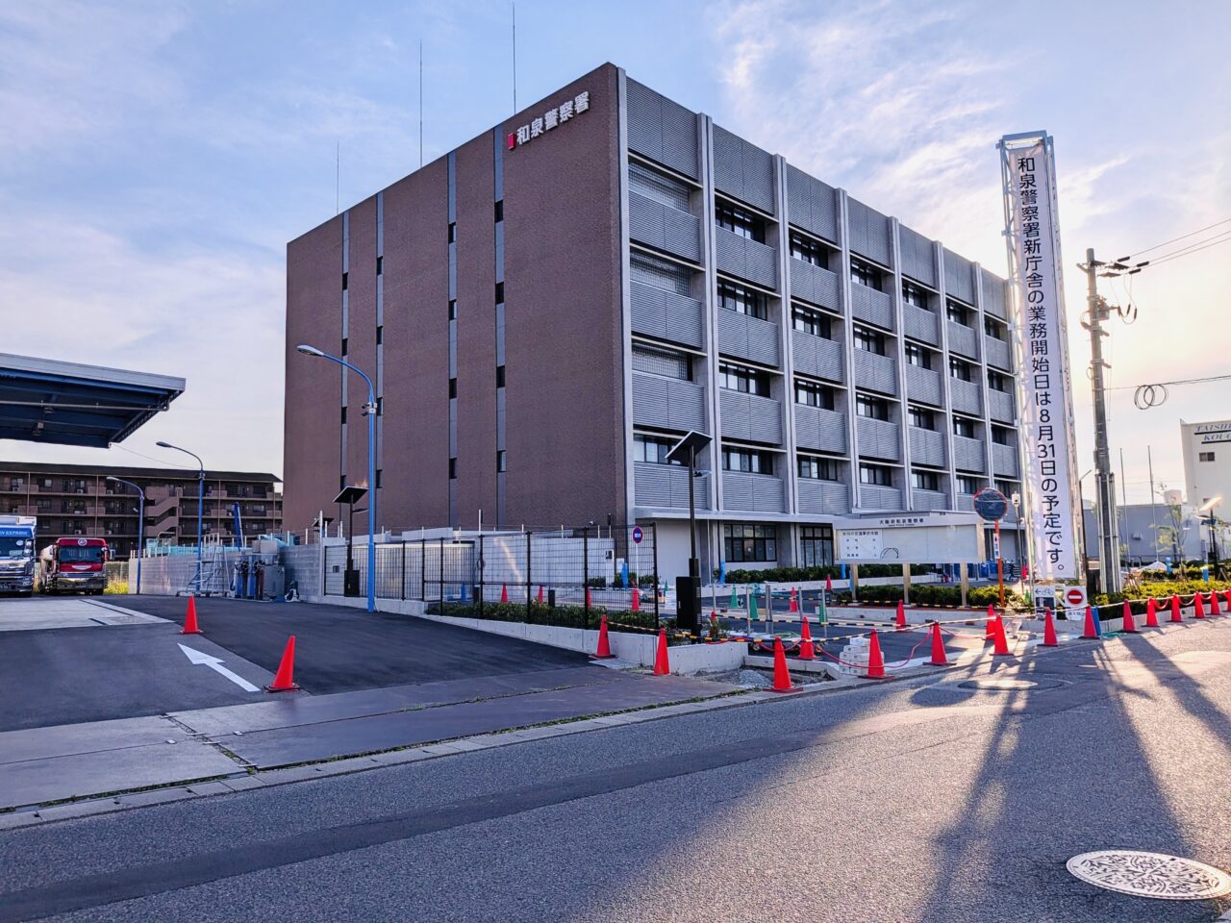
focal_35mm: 24
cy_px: 462
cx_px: 616
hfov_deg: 71.6
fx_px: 853
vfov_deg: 56.8
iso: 30
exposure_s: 1/4673
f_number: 1.7
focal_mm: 4.53
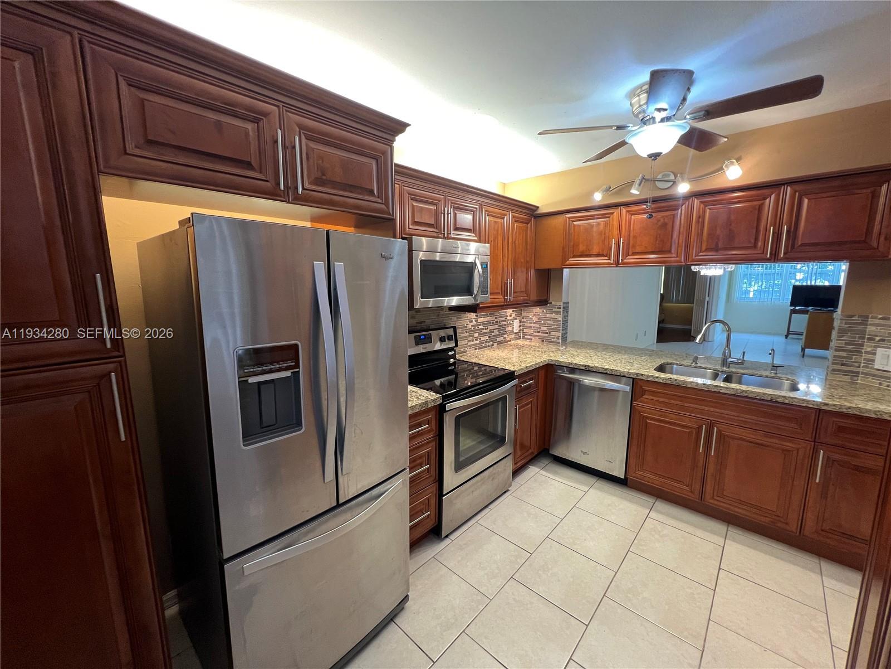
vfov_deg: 89.9
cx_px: 446
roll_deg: -0.3
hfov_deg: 106.2
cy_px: 334
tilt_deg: -8.8
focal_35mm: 13
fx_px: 335
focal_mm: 1.57
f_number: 1.8
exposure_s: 1/60
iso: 200
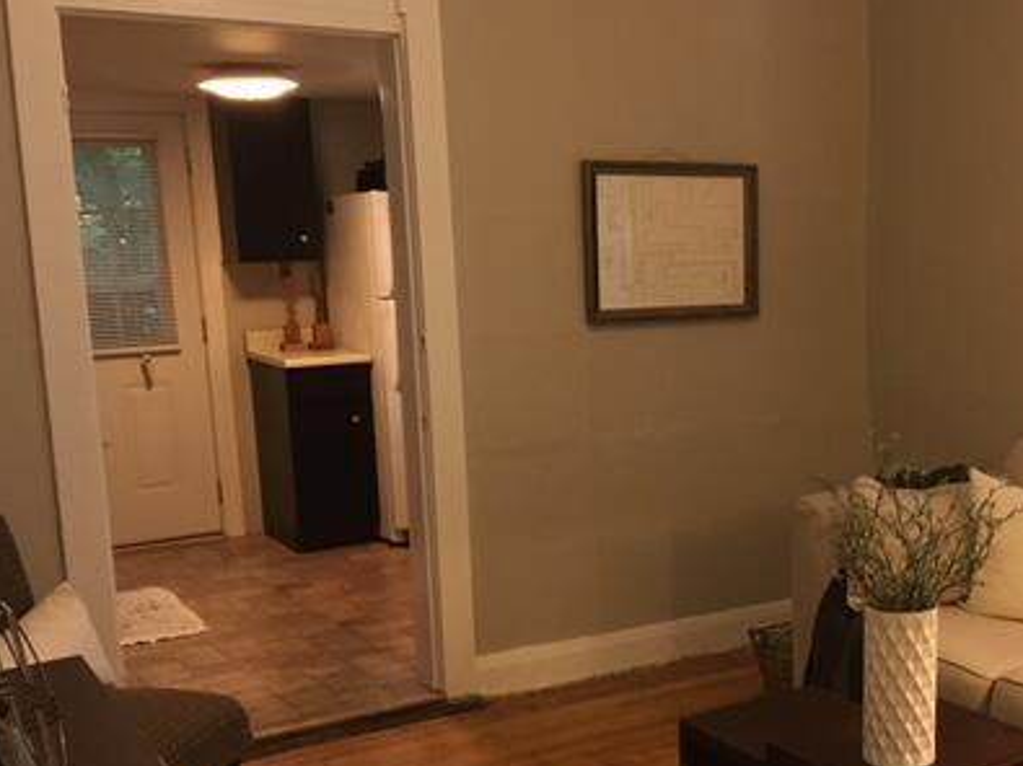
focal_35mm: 47
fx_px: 1389
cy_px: 474
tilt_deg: -10.5
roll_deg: +1.3
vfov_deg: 30.7
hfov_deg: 39.1
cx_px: 800
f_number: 2.2
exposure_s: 1/20
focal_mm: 4.15
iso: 200
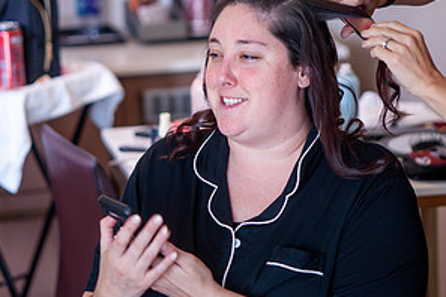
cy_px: 104
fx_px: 1970
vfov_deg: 8.6
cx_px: 223
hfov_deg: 12.9
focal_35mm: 159
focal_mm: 105
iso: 640
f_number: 4.5
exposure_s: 1/60
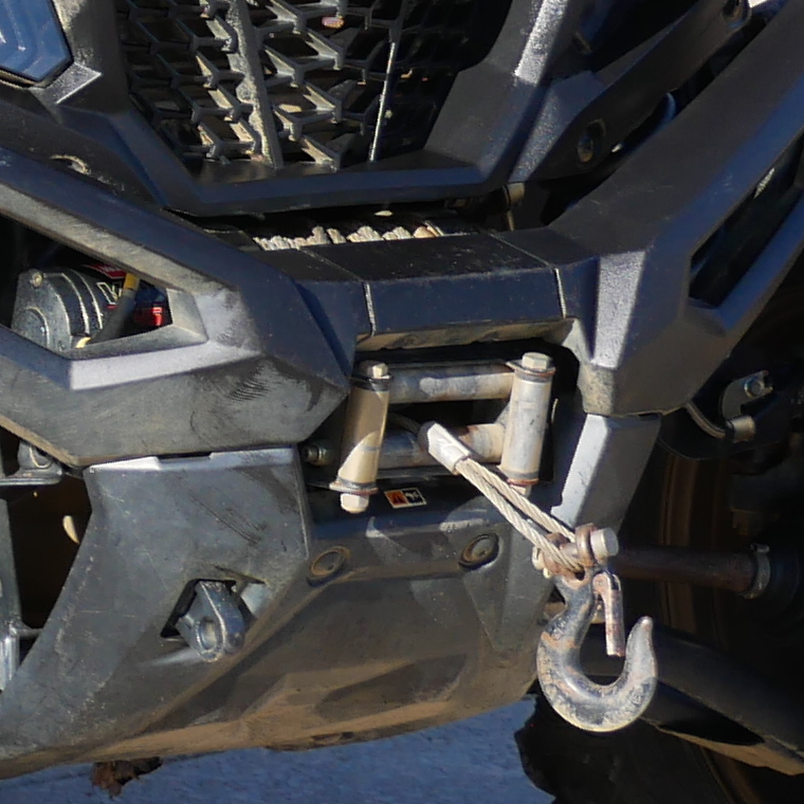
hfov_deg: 3.6
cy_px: -367
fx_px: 12639
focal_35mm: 481
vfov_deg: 3.6
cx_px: -982
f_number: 5.6
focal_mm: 45
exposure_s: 1/320
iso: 200
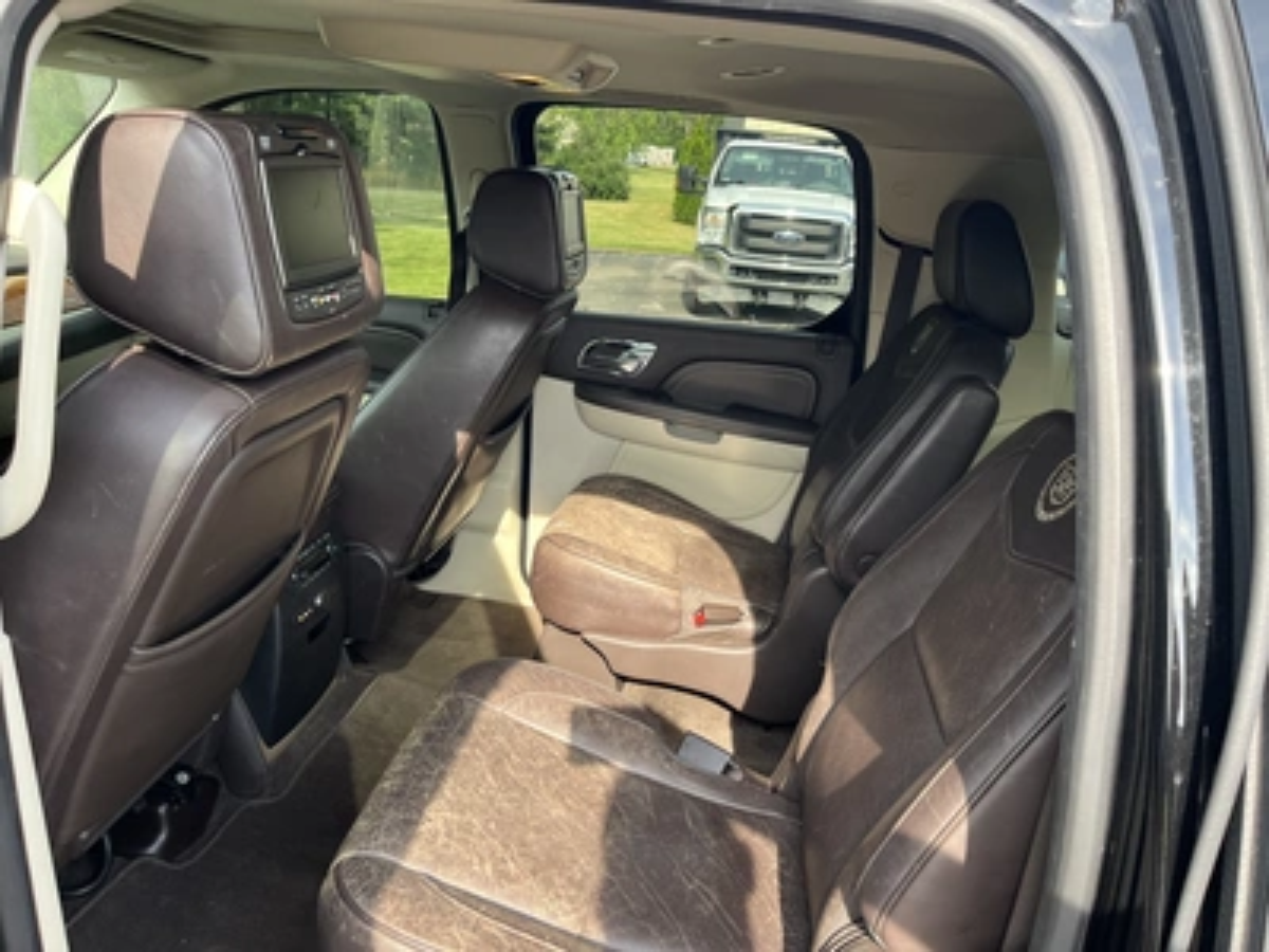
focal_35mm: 26
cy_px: 476
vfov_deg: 53.1
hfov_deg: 67.3
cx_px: 634
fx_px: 953
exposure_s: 1/242
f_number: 1.6
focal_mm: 5.1
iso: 40
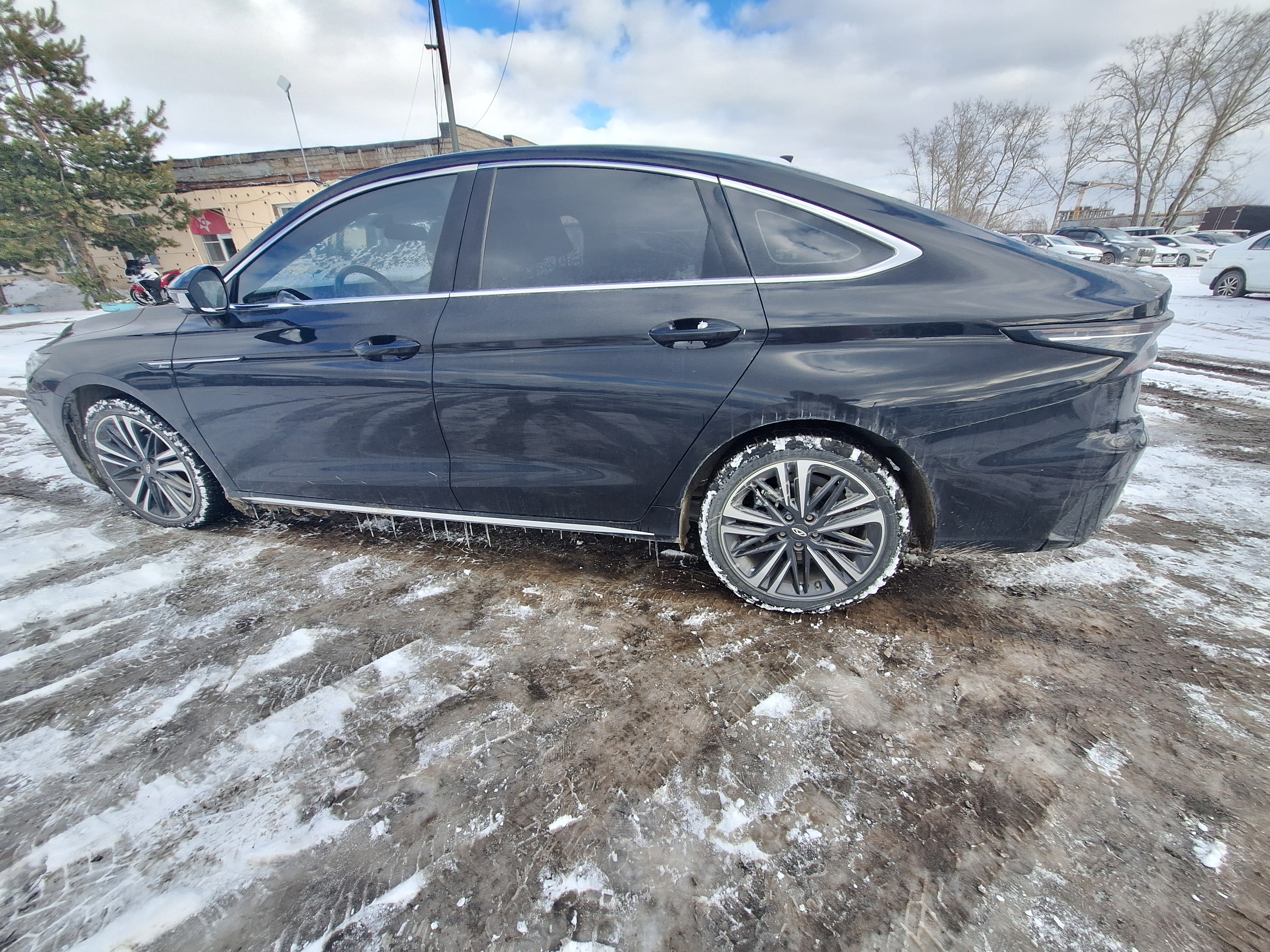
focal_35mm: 13
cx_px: 635
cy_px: 476
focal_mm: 1.74
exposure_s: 1/1284
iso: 40
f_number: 2.2
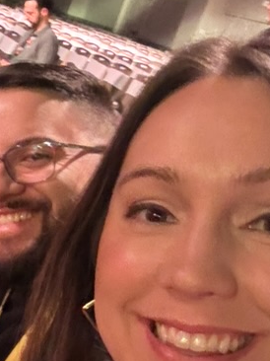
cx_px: -101
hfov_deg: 16.4
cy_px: 241
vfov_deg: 23.2
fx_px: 875
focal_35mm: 84
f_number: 1.9
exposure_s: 1/15
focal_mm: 2.69
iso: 640
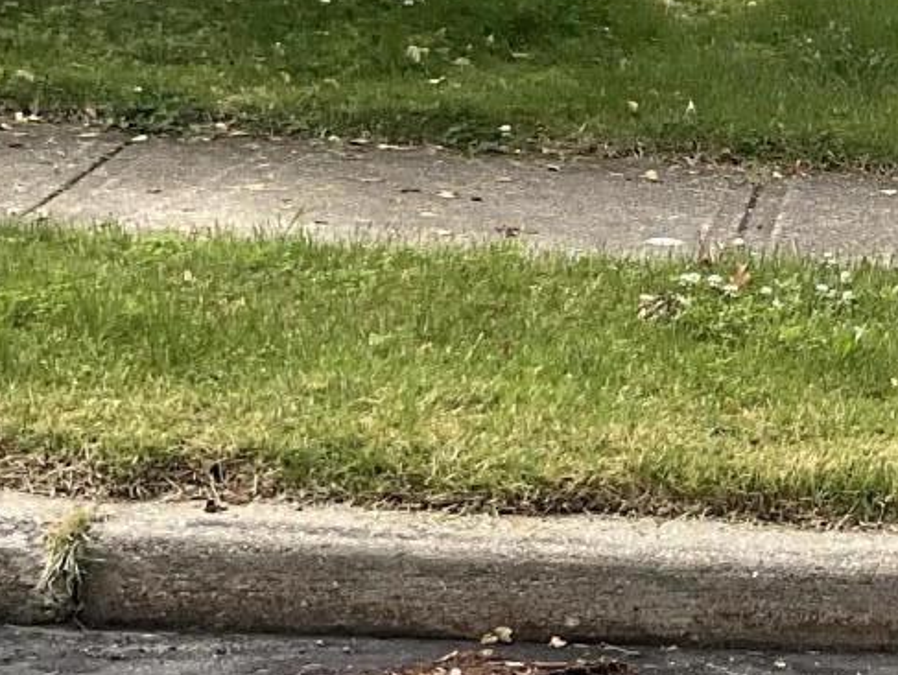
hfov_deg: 15.0
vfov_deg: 12.4
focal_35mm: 119
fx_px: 3089
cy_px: 120
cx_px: 1449
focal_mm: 3
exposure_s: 1/391
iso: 16
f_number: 1.8
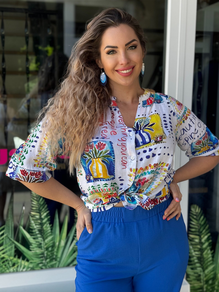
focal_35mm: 48
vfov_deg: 39.7
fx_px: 405
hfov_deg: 30.3
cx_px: 110
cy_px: 146
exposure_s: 1/609
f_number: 1.78
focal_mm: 6.76
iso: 64
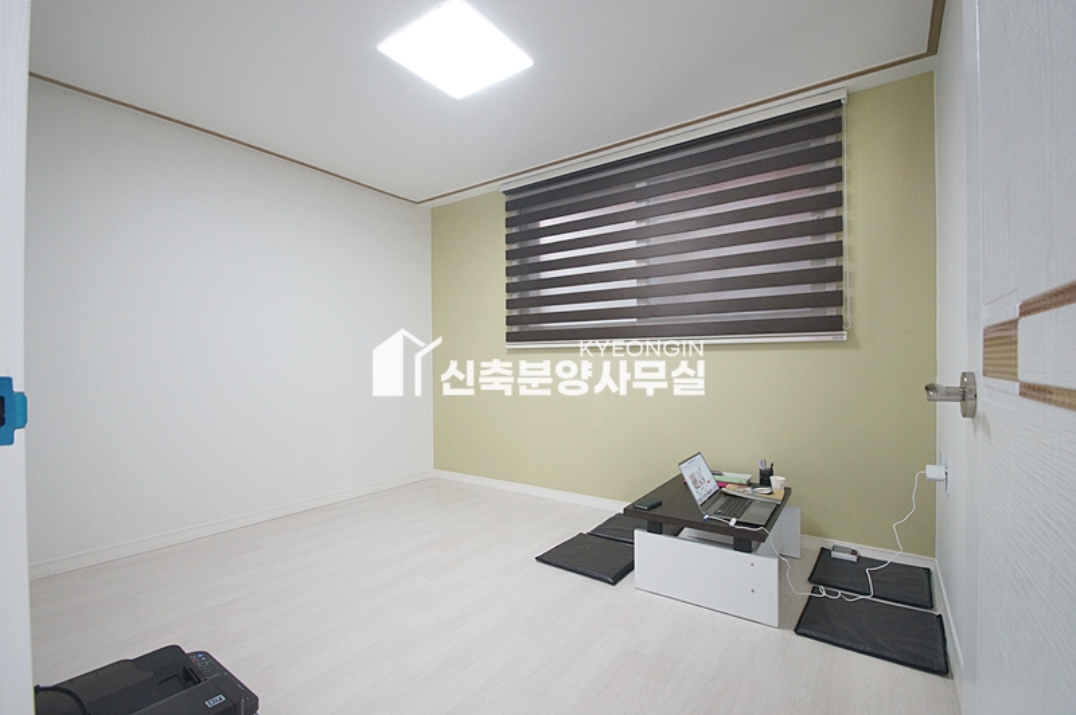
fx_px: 493
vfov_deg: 72.0
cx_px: 538
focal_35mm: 16
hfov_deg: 95.0
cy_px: 358
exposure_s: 1/25
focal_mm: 11
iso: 800
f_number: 6.3
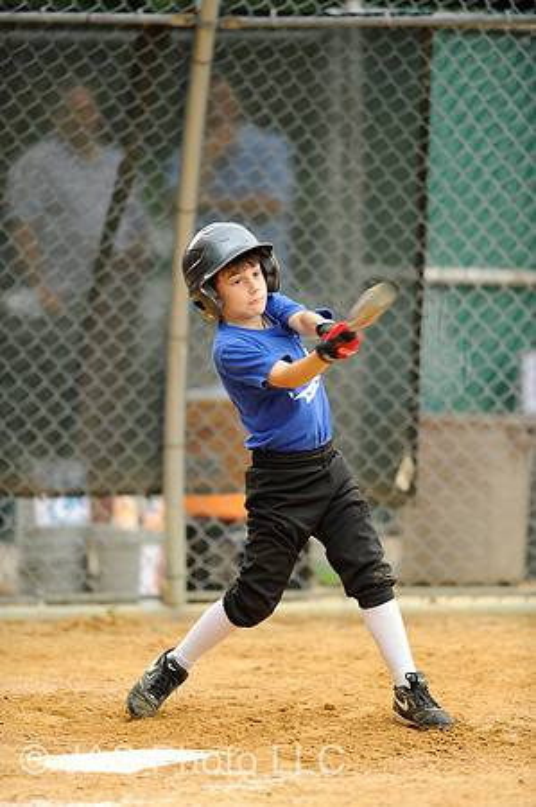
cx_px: 268
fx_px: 6715
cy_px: 404
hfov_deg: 4.6
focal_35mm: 300
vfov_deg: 6.9
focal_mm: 300
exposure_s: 1/400
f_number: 2.8
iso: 400
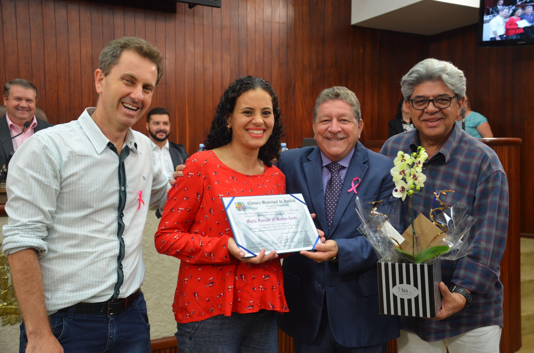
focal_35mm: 39
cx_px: 267
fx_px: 577
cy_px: 176
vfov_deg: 34.1
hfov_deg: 49.6
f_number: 4
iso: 720
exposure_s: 1/60
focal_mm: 26
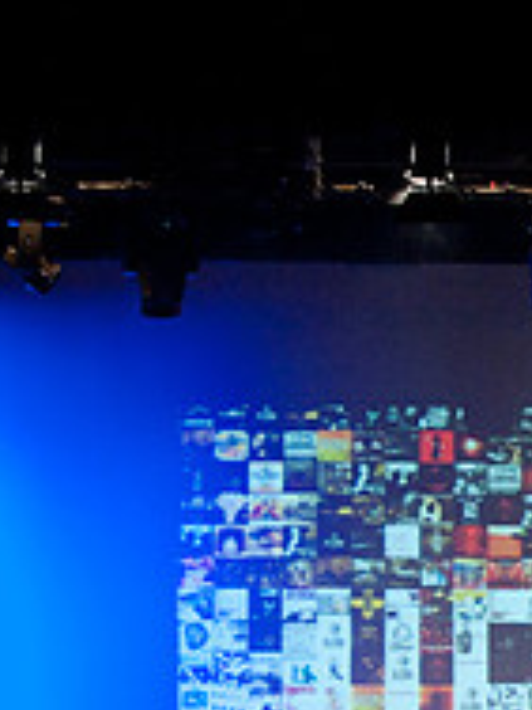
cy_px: 695
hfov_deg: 7.1
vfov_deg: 9.5
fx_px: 4242
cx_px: 732
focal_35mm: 207
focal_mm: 70
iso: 3200
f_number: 2.8
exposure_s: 1/200
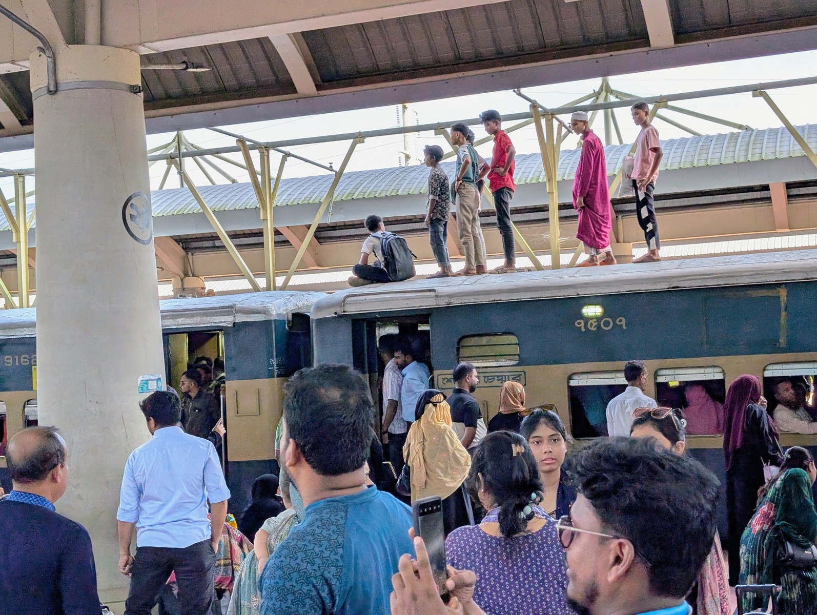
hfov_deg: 38.9
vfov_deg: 29.7
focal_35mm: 49
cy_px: 308
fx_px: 1158
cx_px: 408
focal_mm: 6.9
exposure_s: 1/290
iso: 23
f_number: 1.68
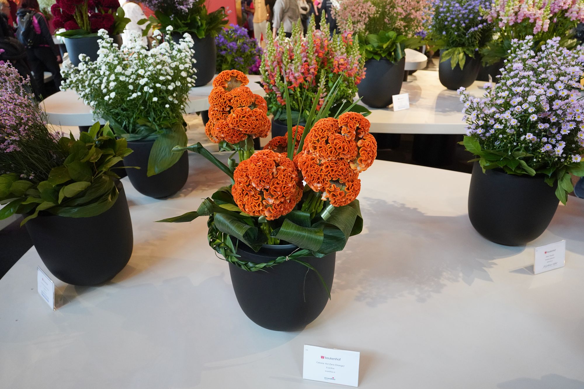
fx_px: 389
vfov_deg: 53.1
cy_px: 194
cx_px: 292
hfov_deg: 73.7
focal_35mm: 24
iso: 3200
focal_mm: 24
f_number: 5.6
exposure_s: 1/80
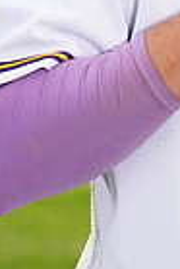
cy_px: -112
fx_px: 7428
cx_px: 231
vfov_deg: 2.1
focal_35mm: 993
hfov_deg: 1.4
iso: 250
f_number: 9
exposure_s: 1/250
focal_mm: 238
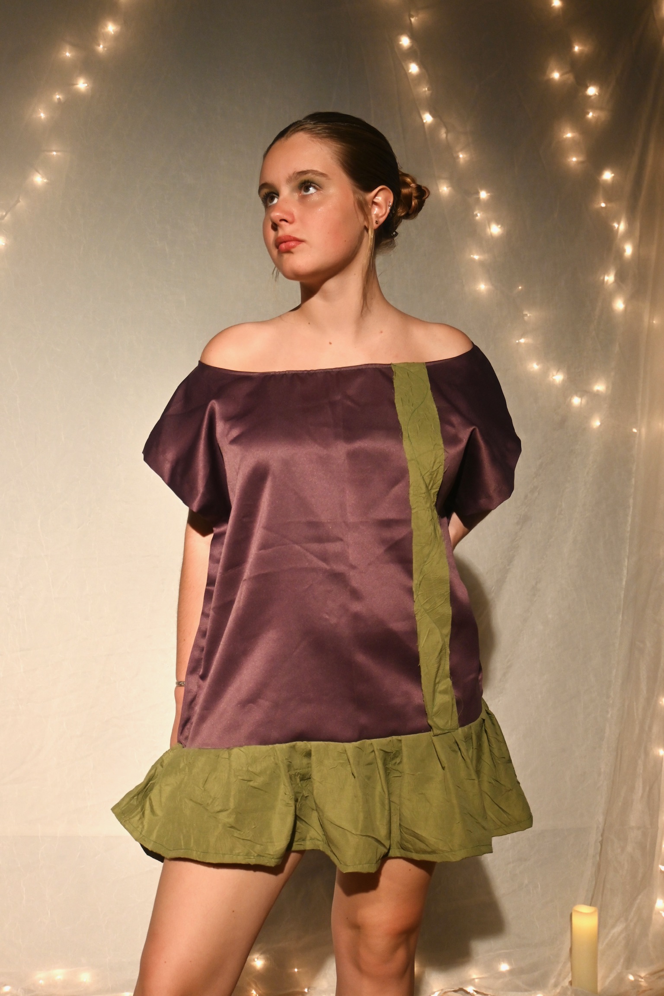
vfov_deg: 40.5
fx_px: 1349
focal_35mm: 49
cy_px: 498
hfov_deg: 27.7
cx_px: 332
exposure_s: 1/125
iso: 640
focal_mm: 32.5
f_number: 5
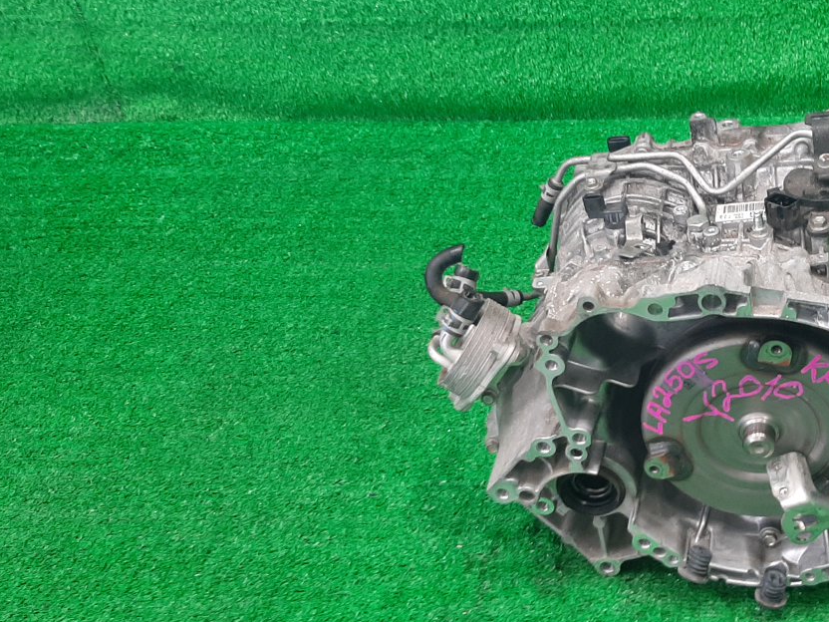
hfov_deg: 40.6
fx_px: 1078
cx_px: 647
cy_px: 358
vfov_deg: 32.1
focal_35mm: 45
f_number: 1.7
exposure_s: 1/50
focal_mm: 3.93
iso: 130
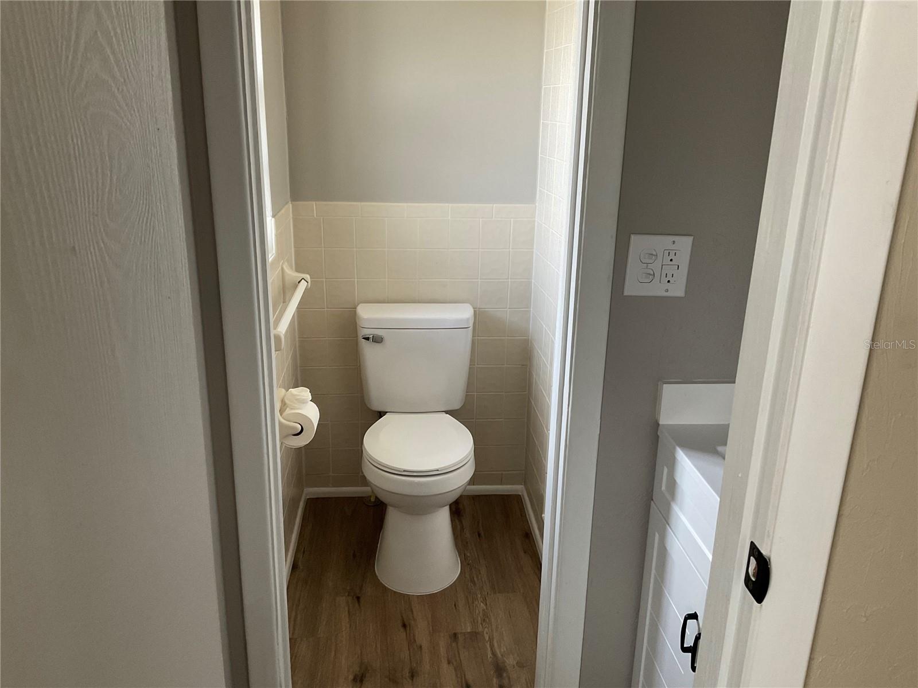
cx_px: 459
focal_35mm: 29
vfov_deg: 48.2
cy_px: 344
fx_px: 769
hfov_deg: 61.7
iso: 100
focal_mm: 3
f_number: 1.8
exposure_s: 1/60
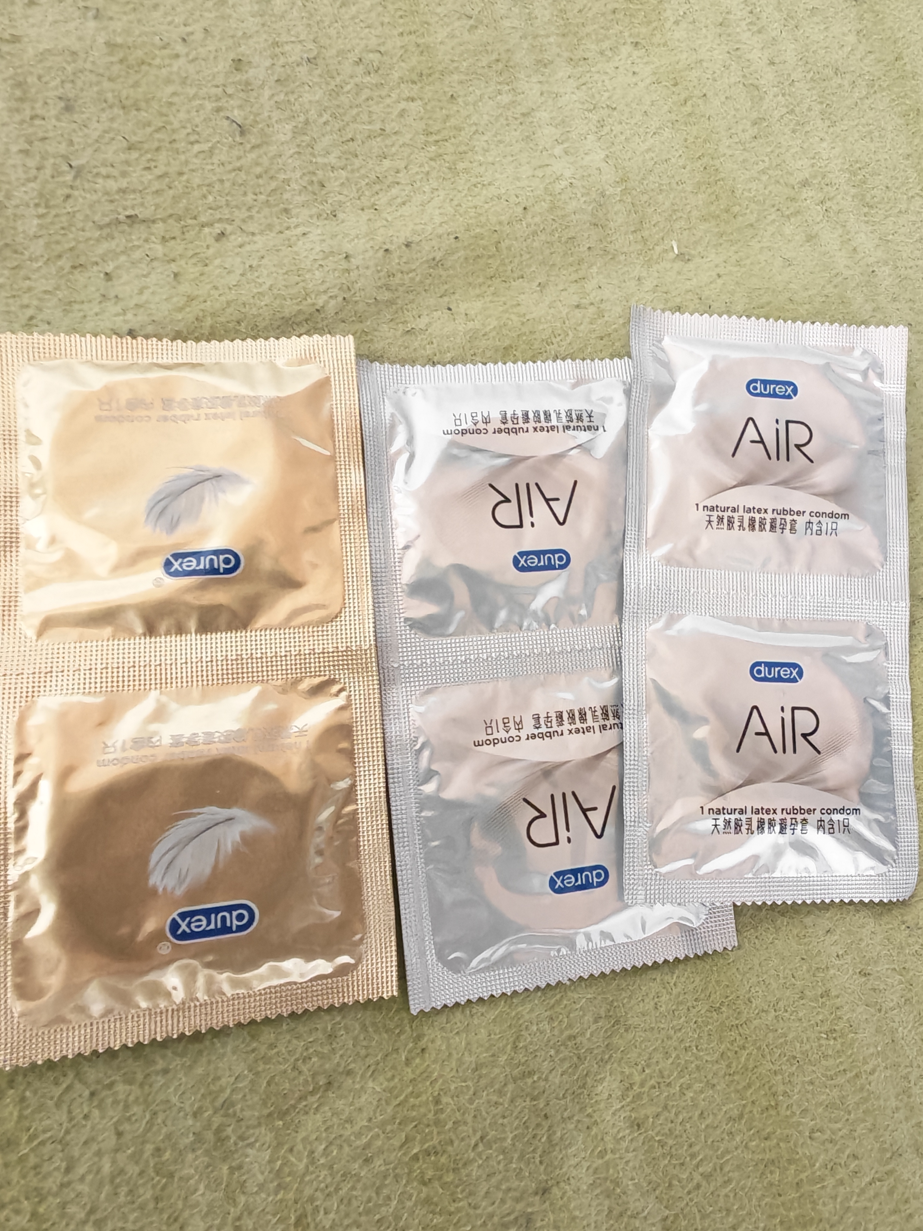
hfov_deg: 58.9
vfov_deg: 73.9
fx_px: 818
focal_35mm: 23
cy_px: 616
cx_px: 462
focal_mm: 1.82
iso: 500
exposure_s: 1/25
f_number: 2
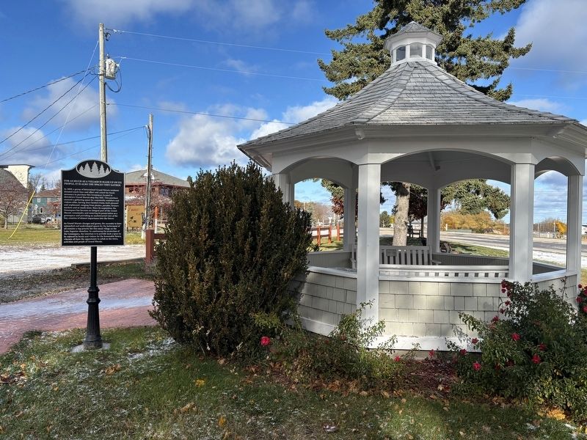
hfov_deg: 67.3
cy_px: 220
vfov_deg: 53.1
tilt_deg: -1.8
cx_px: 294
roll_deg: +0.3
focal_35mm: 26
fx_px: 441
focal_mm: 5.96
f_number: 1.6
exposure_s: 1/2639
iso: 50
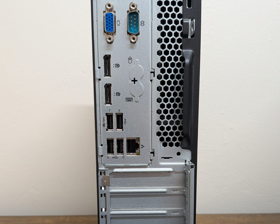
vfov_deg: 45.2
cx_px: 138
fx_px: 265
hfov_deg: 55.7
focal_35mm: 32
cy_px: 148
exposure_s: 1/168
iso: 306
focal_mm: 4.53
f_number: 1.7
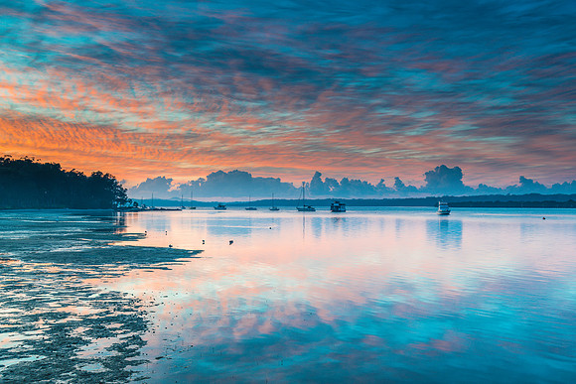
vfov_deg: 34.8
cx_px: 288
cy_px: 192
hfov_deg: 50.3
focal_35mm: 38
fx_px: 613
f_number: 7.1
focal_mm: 38
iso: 200
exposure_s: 1/4
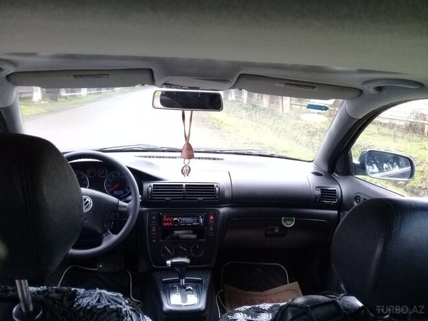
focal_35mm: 31
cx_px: 214
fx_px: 383
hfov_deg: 58.4
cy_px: 160
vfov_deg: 45.4
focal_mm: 3.3
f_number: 2.2
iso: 200
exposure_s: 1/30
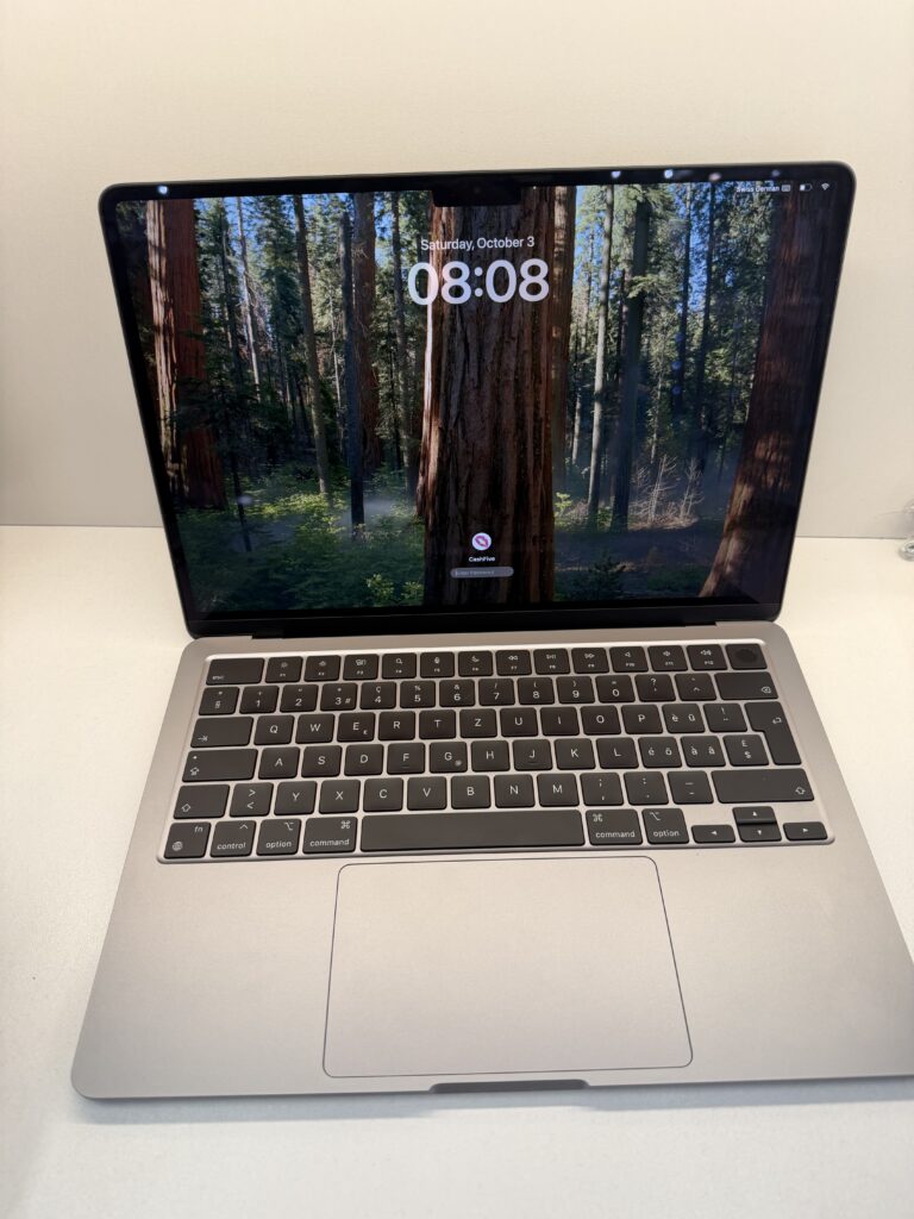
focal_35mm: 24
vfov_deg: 71.6
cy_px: 610
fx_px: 845
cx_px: 457
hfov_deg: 56.8
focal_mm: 6.76
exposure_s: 1/100
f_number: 1.78
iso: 125
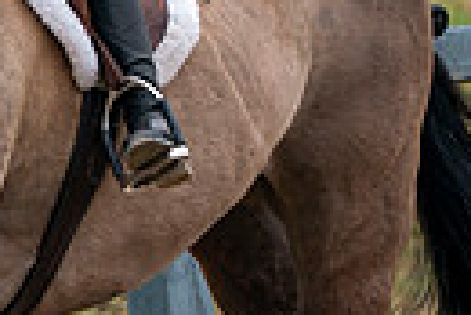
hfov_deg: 1.2
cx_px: -257
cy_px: -353
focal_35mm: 1788
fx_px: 23419
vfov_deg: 0.8
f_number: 5.6
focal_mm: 400
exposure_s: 1/500
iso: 400
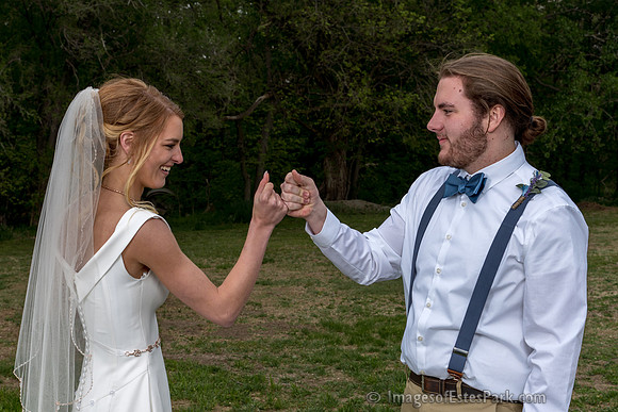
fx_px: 601
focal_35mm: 35
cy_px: 206
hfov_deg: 54.4
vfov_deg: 37.9
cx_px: 309
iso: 100
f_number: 6.3
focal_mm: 35
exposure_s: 1/125
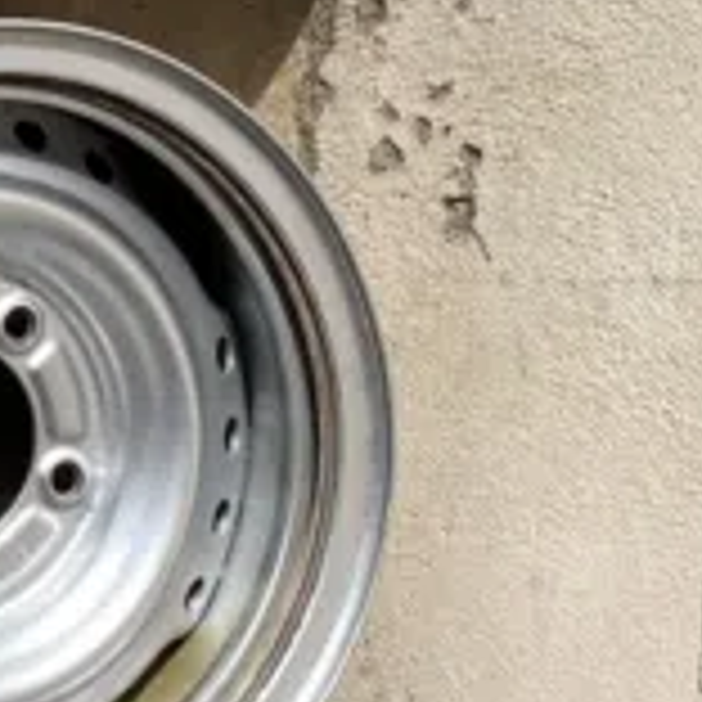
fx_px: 2157
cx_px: -410
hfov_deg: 16.5
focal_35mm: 94
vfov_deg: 18.1
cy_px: 32
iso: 32
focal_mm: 4.25
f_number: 1.8
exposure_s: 1/576
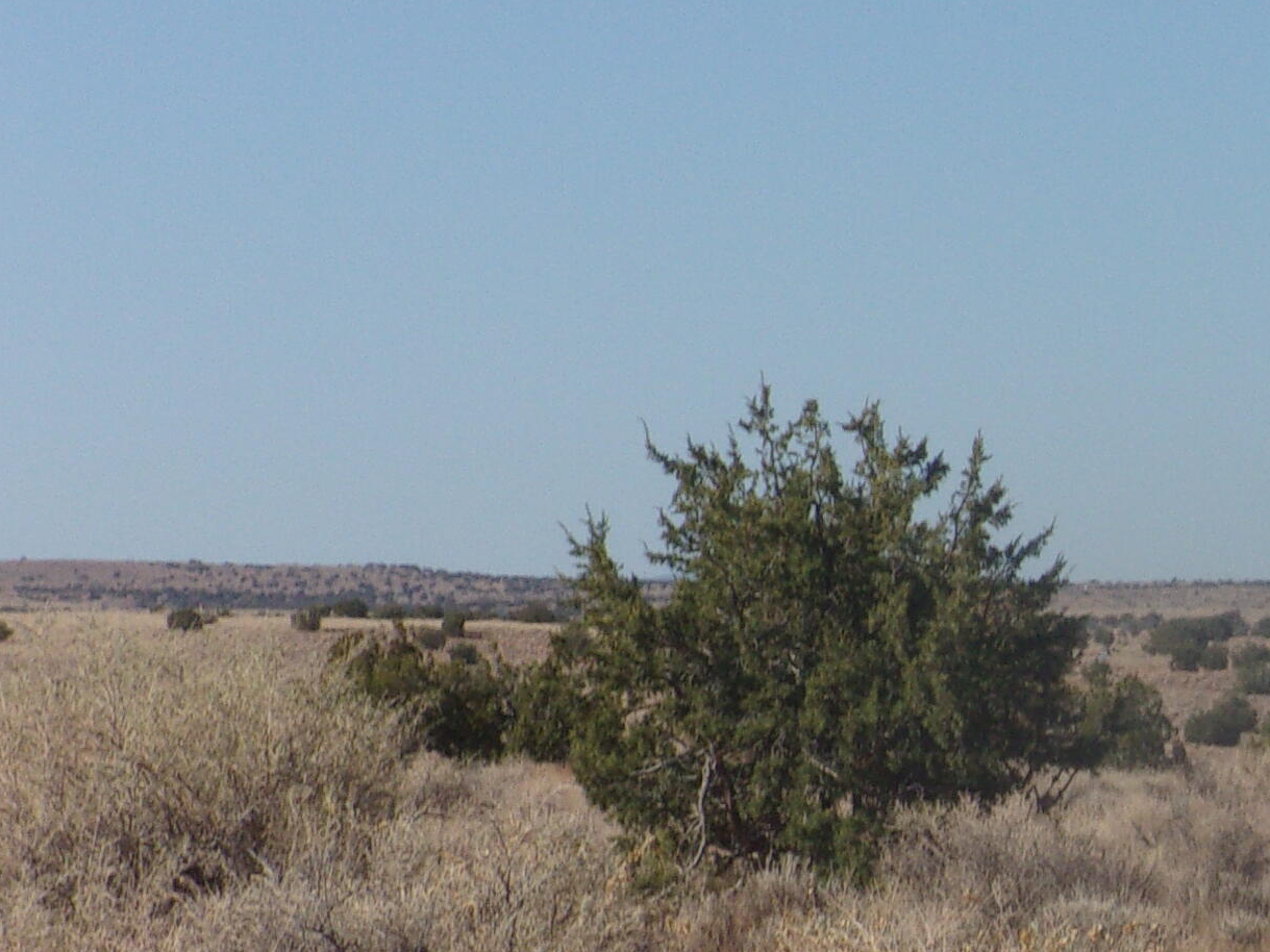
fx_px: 10382
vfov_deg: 5.2
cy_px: 853
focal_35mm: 283
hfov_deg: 7.0
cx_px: 1365
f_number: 16.5
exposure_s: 1/80
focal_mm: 20.6
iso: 80
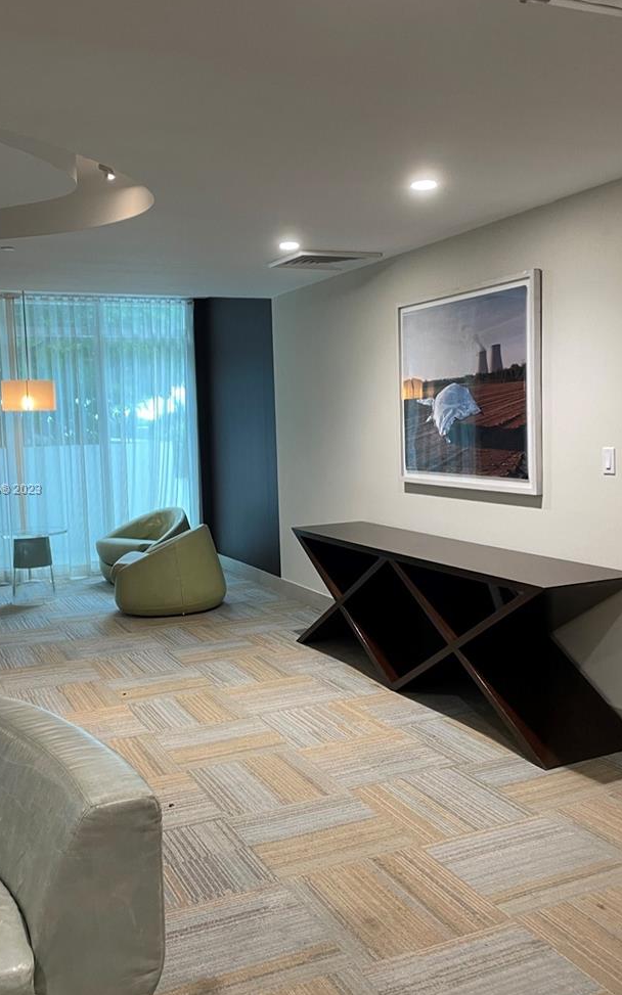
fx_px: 922
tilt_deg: -5.8
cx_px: 314
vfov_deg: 56.7
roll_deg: +2.0
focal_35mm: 34
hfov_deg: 37.3
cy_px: 490
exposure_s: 1/60
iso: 125
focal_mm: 4.2
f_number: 1.6
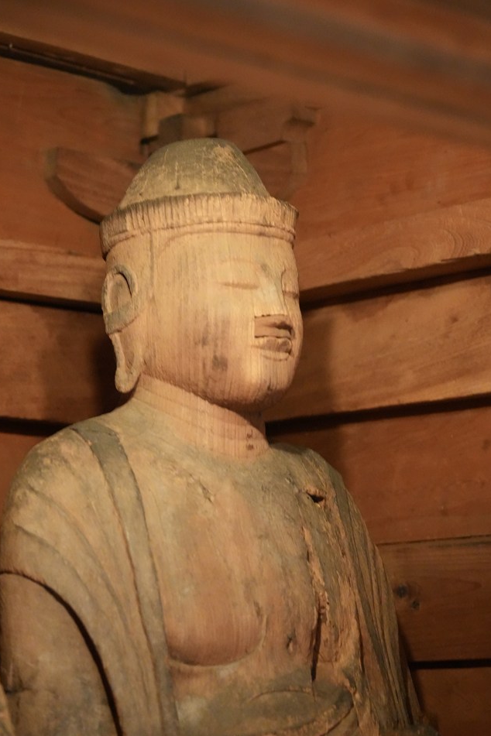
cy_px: 371
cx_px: 229
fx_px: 2312
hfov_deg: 12.1
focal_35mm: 113
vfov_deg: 18.1
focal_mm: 105
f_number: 4
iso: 12800
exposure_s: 1/30
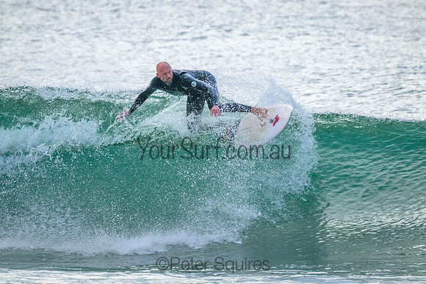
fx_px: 9468
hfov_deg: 2.6
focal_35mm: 800
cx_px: 213
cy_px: 142
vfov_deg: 1.7
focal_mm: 800
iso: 8000
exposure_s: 1/2000
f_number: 11
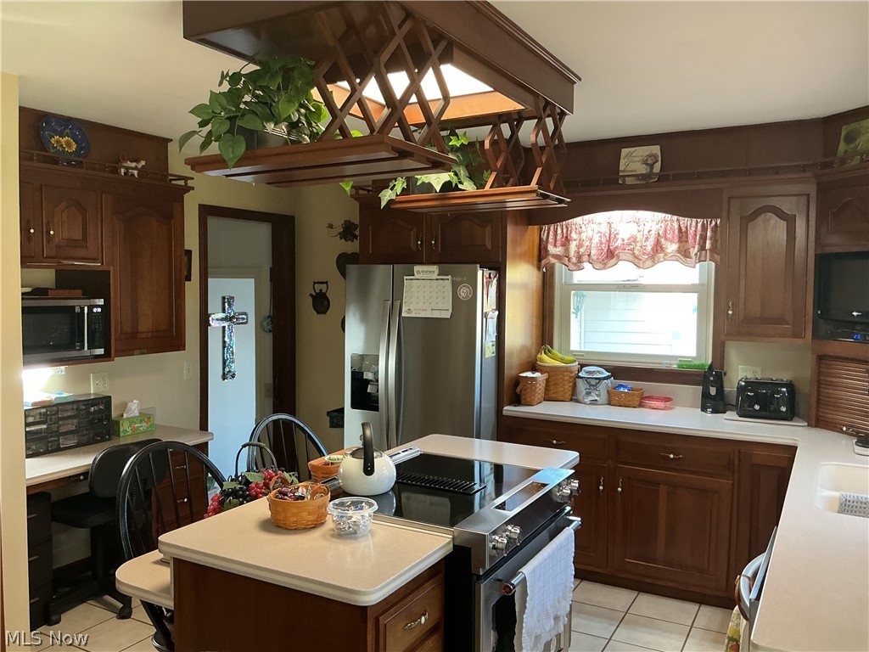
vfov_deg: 48.2
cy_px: 326
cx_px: 434
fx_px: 728
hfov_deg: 61.7
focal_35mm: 29
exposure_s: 1/60
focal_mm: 3
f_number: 1.8
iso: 125
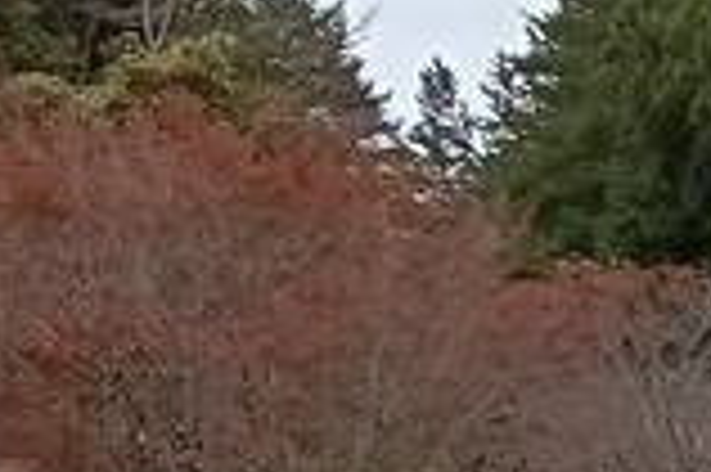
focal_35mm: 145
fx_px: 2861
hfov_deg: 12.1
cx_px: 1568
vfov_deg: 9.3
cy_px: 611
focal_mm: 3.98
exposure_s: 1/397
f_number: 1.8
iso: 50
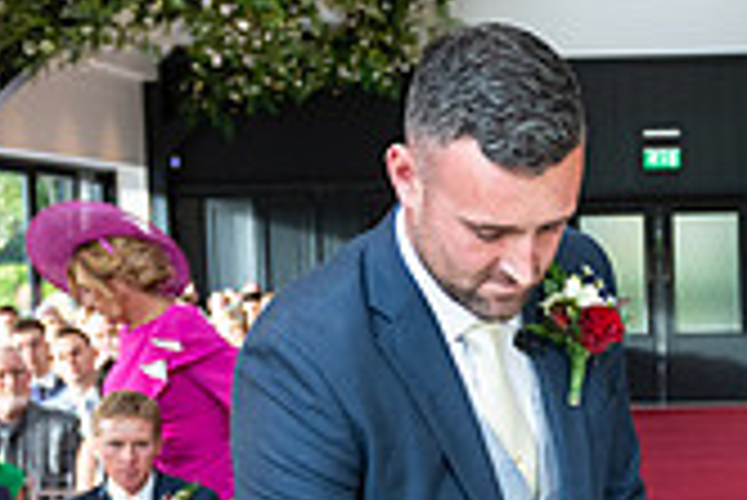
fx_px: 1744
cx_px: 662
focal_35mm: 84
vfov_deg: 16.1
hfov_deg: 23.6
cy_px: 421
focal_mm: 24
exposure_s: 1/160
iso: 640
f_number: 3.5
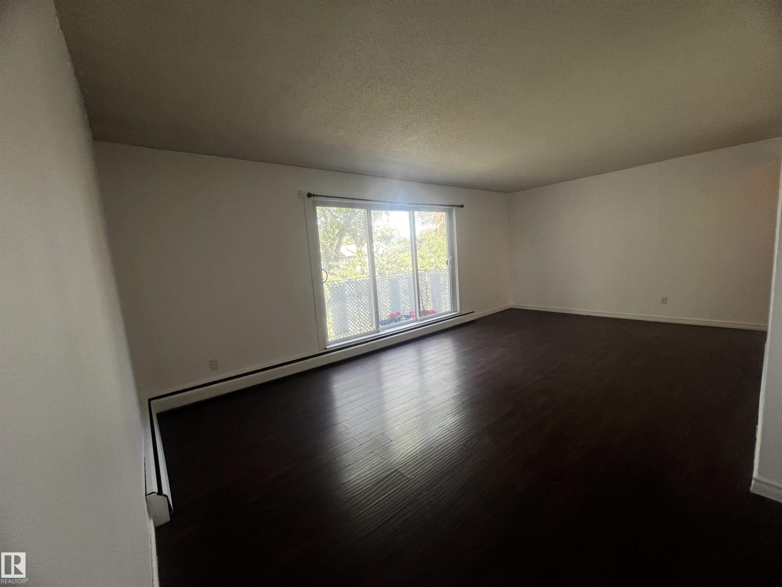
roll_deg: +3.6
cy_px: 294
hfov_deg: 106.2
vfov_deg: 89.9
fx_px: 294
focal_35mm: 13
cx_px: 391
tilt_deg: -7.4
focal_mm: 1.57
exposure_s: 1/120
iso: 200
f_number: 1.8
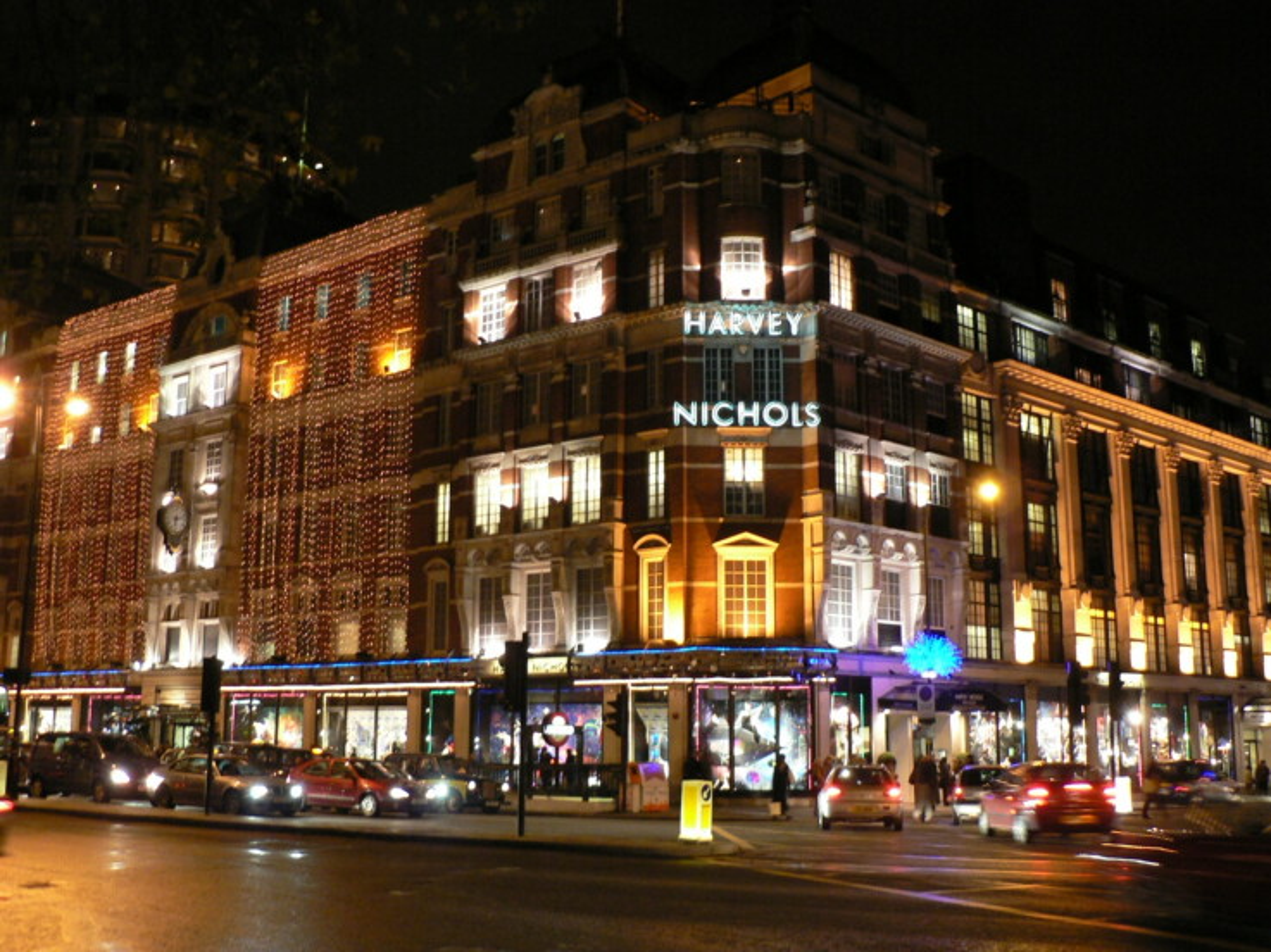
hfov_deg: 51.4
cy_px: 476
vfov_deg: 39.6
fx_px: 1321
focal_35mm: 36
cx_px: 636
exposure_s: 1/5
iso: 200
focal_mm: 6
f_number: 2.8
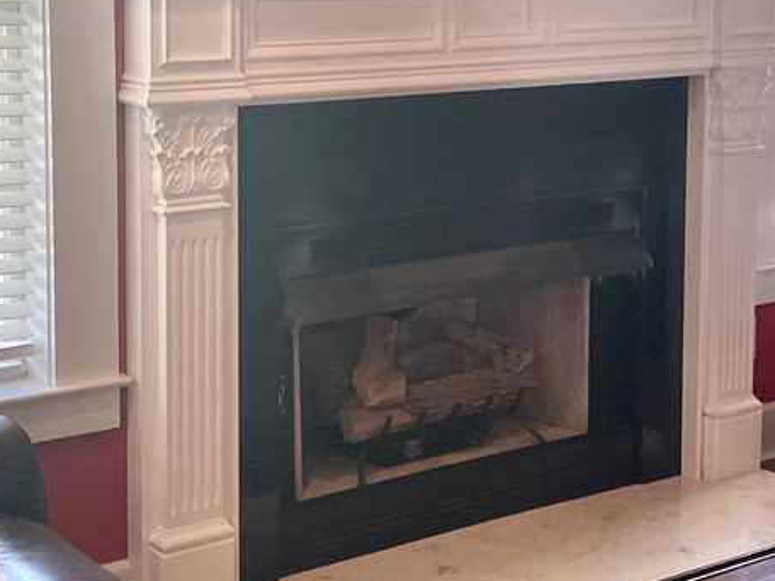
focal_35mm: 73
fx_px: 1634
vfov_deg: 20.0
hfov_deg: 26.7
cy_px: 117
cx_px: 398
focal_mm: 4.2
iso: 80
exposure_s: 1/120
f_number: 1.6
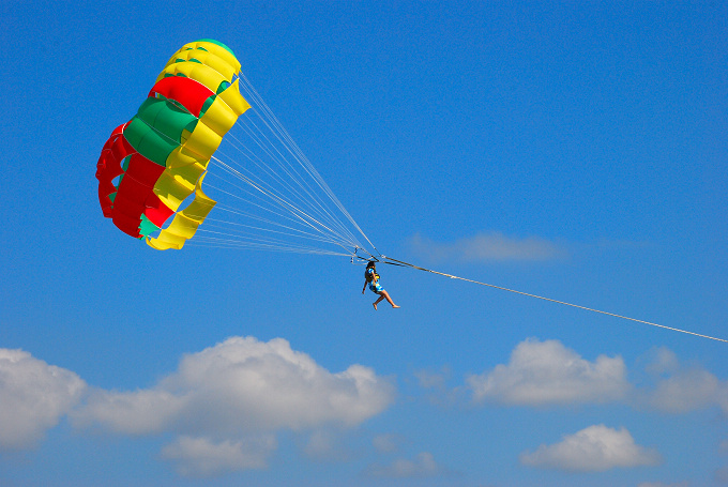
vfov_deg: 12.2
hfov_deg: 18.2
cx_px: 364
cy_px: 244
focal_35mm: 112
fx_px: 2277
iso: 320
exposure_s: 1/500
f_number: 13
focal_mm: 75
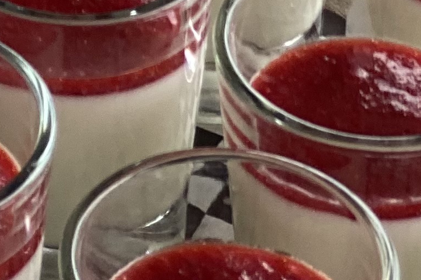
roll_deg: +1.3
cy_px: -781
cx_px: -131
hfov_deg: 7.2
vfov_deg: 4.5
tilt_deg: -23.8
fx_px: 3321
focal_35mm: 284
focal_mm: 6
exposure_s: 1/122
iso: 50
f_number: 2
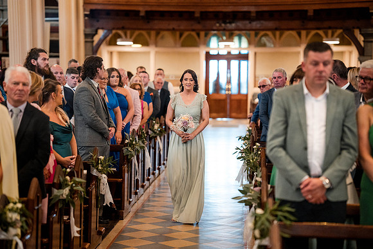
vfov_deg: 16.1
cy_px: 124
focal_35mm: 85
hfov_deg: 23.9
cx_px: 186
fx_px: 881
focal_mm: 85
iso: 4000
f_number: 2
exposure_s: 1/500
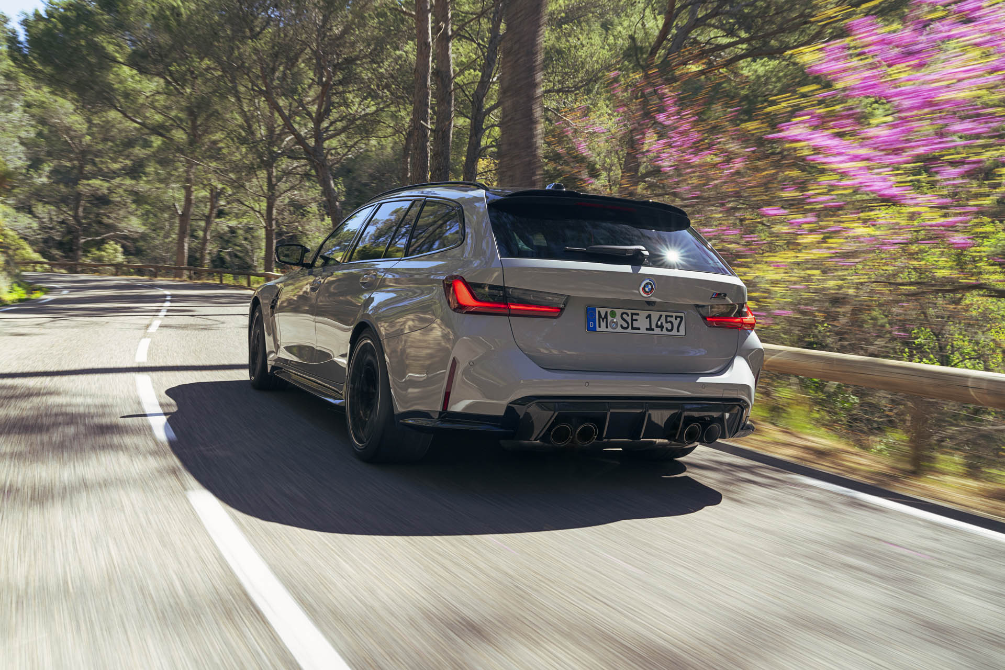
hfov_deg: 57.2
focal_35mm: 33
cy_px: 335
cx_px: 502
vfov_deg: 40.0
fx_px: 921
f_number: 10
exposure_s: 1/30
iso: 125
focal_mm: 33
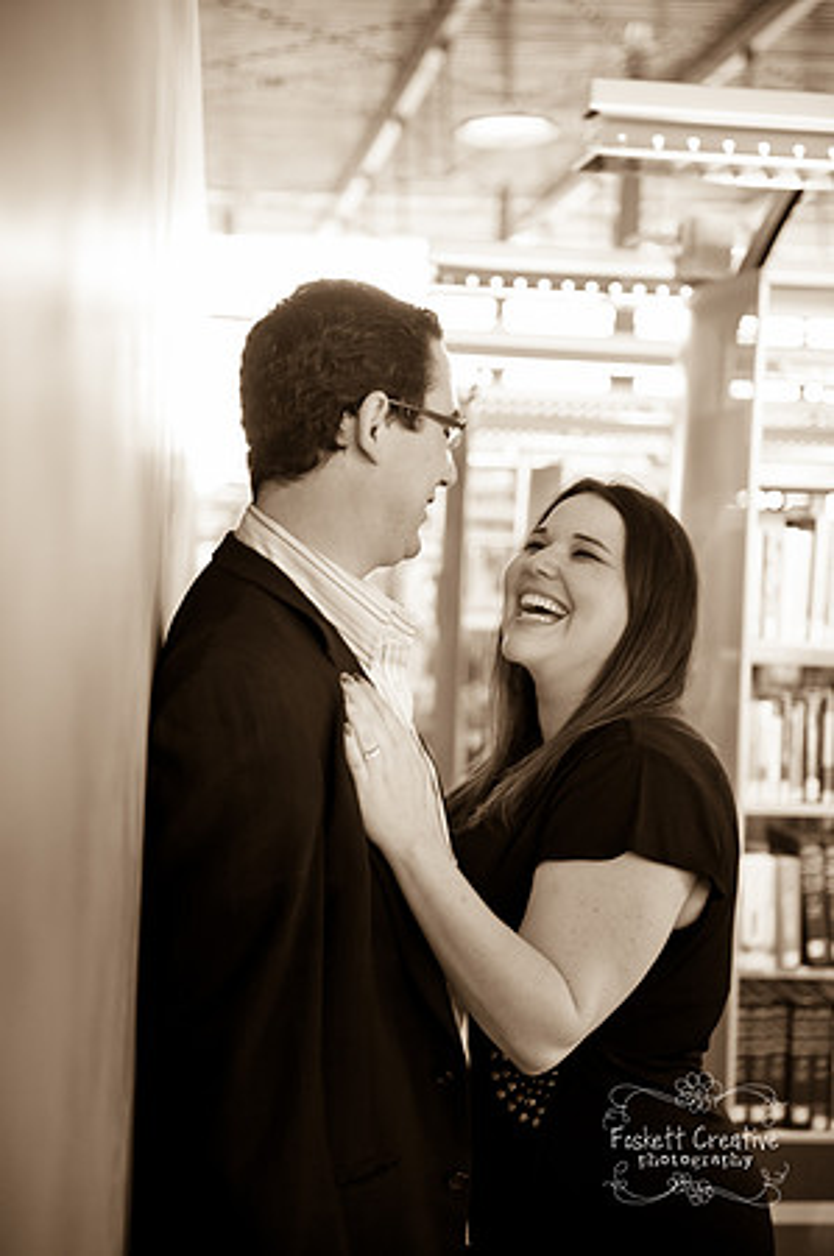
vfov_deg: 36.3
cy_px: 628
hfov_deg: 24.6
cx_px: 417
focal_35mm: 55
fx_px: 1916
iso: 640
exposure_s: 1/100
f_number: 2.8
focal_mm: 55
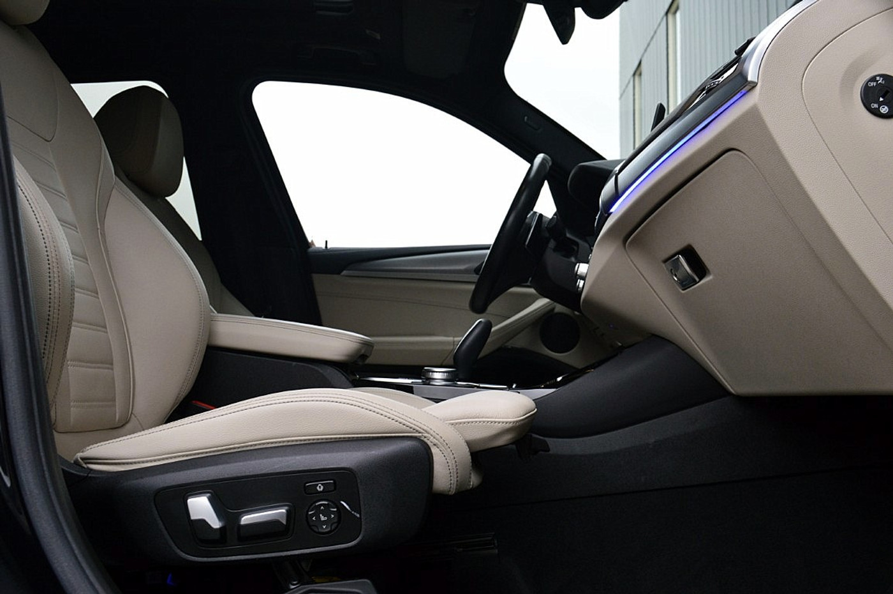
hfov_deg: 53.2
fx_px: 892
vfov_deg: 36.8
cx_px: 446
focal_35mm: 36
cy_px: 297
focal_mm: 24
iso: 640
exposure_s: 1/60
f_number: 8
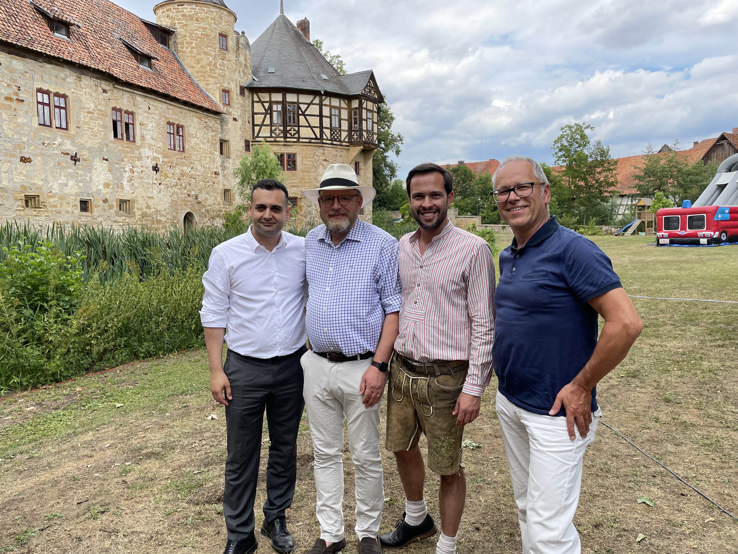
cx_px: 369
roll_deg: +0.9
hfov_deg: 67.3
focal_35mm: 26
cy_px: 277
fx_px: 554
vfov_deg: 53.1
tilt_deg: -4.0
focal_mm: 4.2
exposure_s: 1/1221
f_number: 1.6
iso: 32
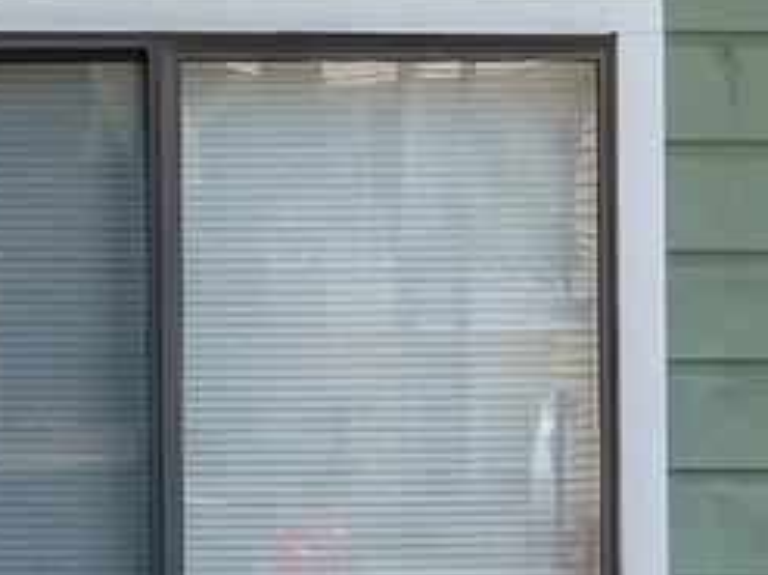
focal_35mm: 287
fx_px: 6364
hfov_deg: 6.2
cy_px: 163
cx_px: -1688
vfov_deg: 5.2
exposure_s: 1/400
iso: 250
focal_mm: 24
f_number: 8
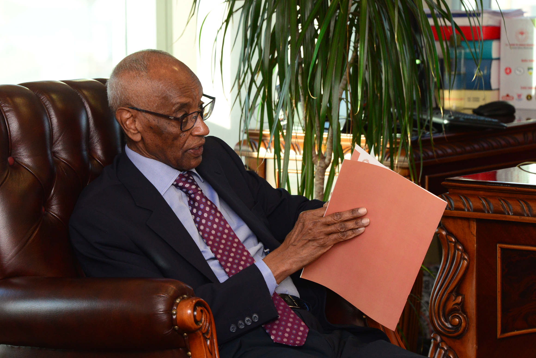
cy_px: 171
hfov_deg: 10.9
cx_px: 244
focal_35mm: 188
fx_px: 2800
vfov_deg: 7.3
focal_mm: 145
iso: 2000
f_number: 7.1
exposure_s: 1/160
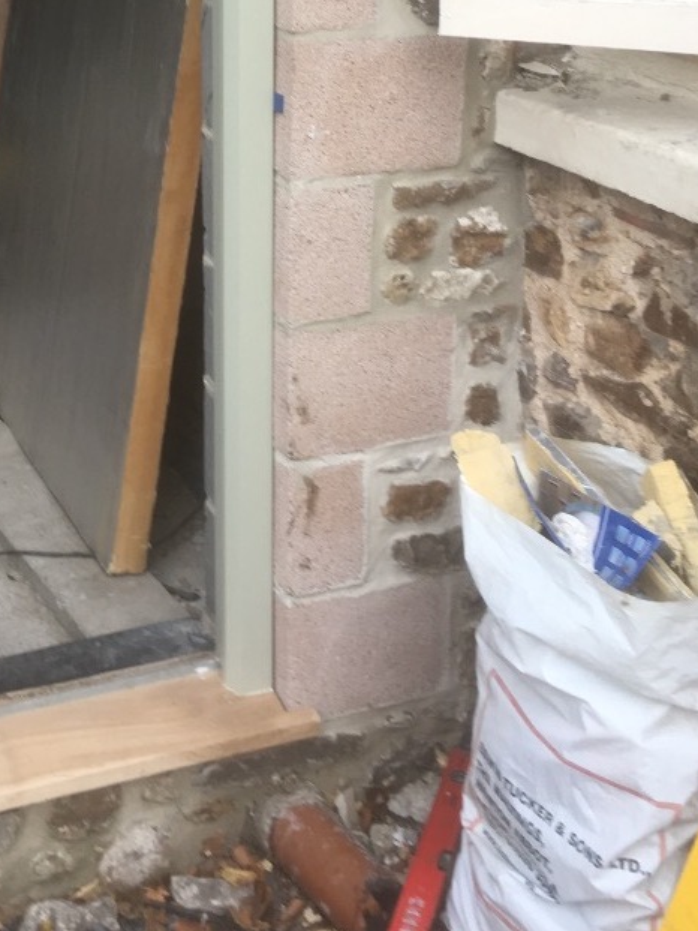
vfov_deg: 32.3
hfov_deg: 25.4
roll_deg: +0.1
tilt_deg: -11.8
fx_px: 1505
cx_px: 90
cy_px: 57
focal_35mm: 56
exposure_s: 1/50
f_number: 2.2
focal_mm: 4.15
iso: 25
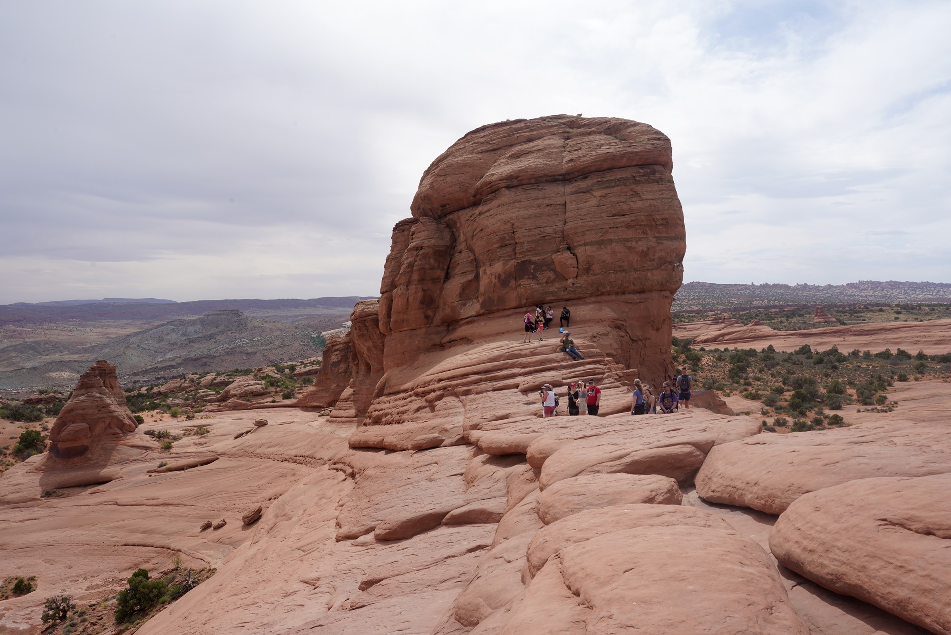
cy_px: 318
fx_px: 872
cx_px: 476
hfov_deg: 57.2
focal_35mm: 33
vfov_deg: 40.0
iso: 100
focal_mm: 33
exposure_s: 1/100
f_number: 16
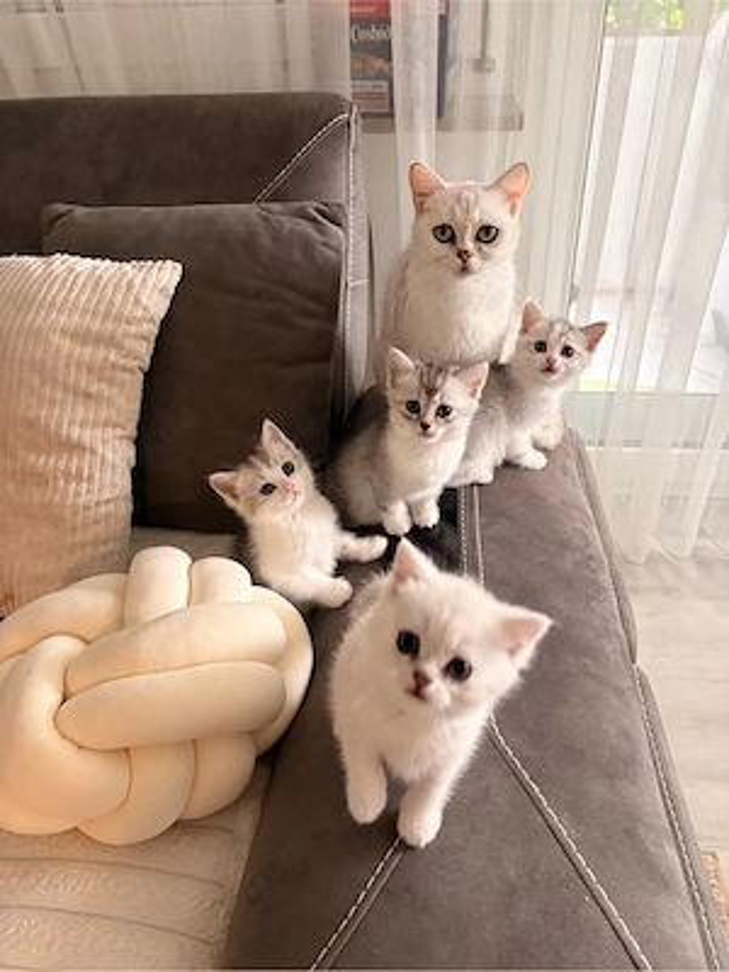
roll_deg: +1.9
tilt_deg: -34.0
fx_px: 730
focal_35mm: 26
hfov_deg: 53.1
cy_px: 486
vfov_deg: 67.3
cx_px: 364
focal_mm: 5.96
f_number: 1.6
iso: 400
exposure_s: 1/50
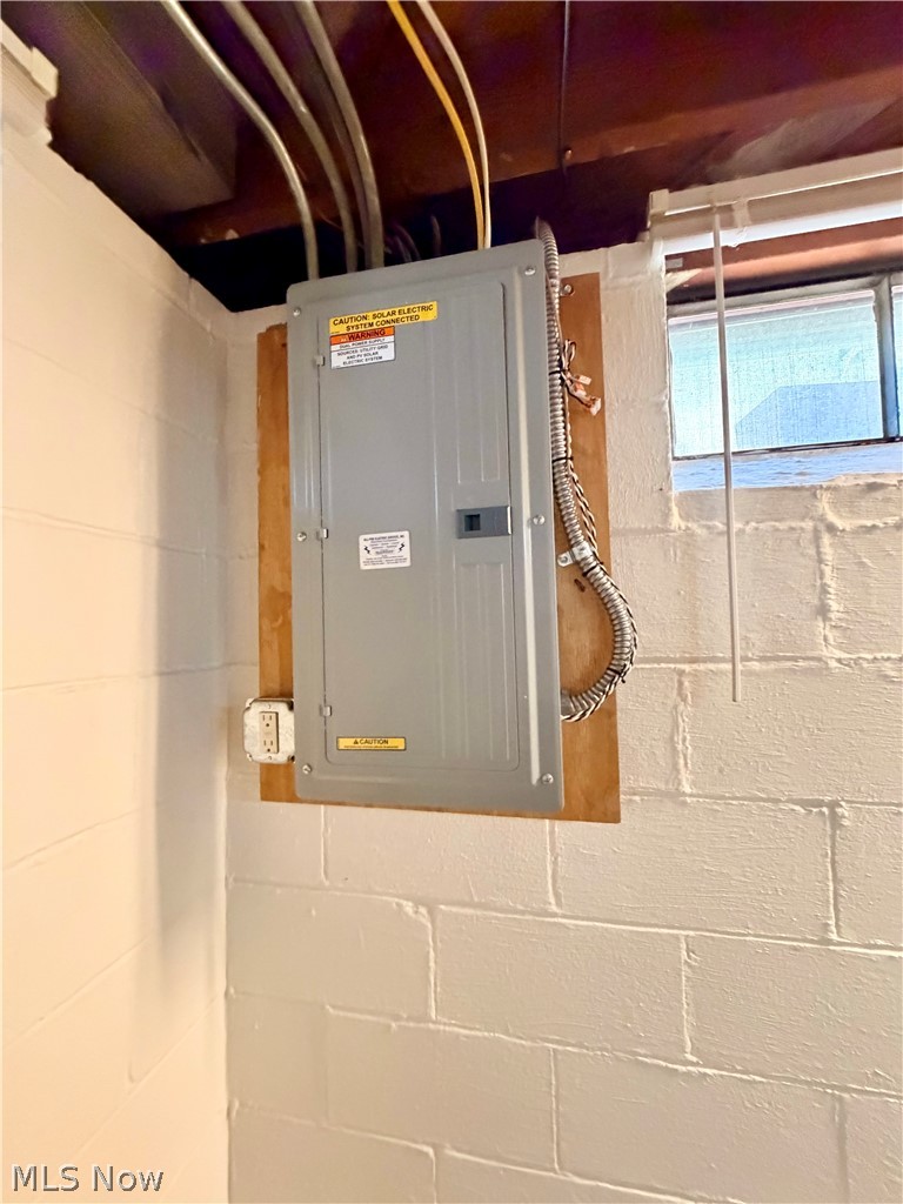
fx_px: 487
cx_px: 452
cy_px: 602
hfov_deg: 85.7
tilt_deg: +2.9
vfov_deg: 102.1
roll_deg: +2.1
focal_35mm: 14
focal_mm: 2.22
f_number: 2.2
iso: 800
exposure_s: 1/60
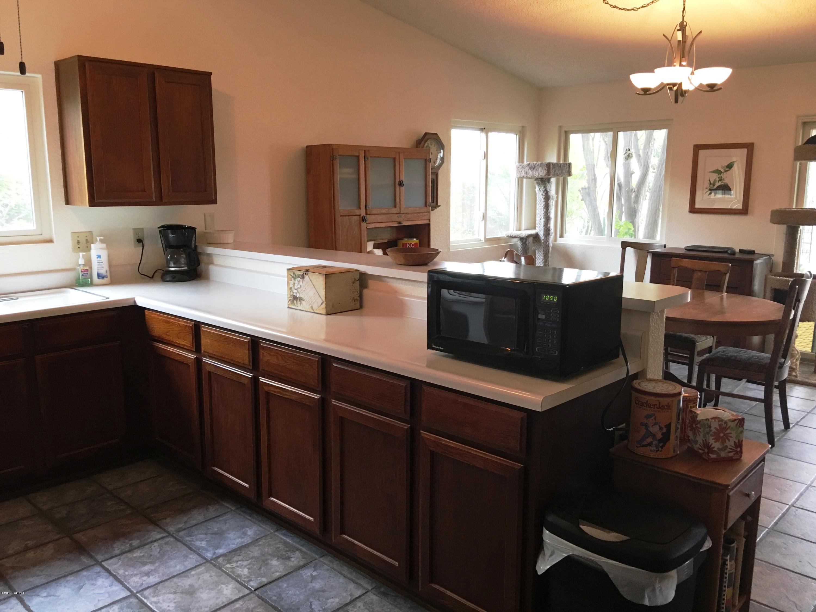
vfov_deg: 48.2
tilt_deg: -9.2
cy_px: 306
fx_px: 684
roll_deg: -0.5
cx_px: 408
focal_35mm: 29
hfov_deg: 61.7
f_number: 2.2
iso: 50
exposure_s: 1/15
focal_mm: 4.15
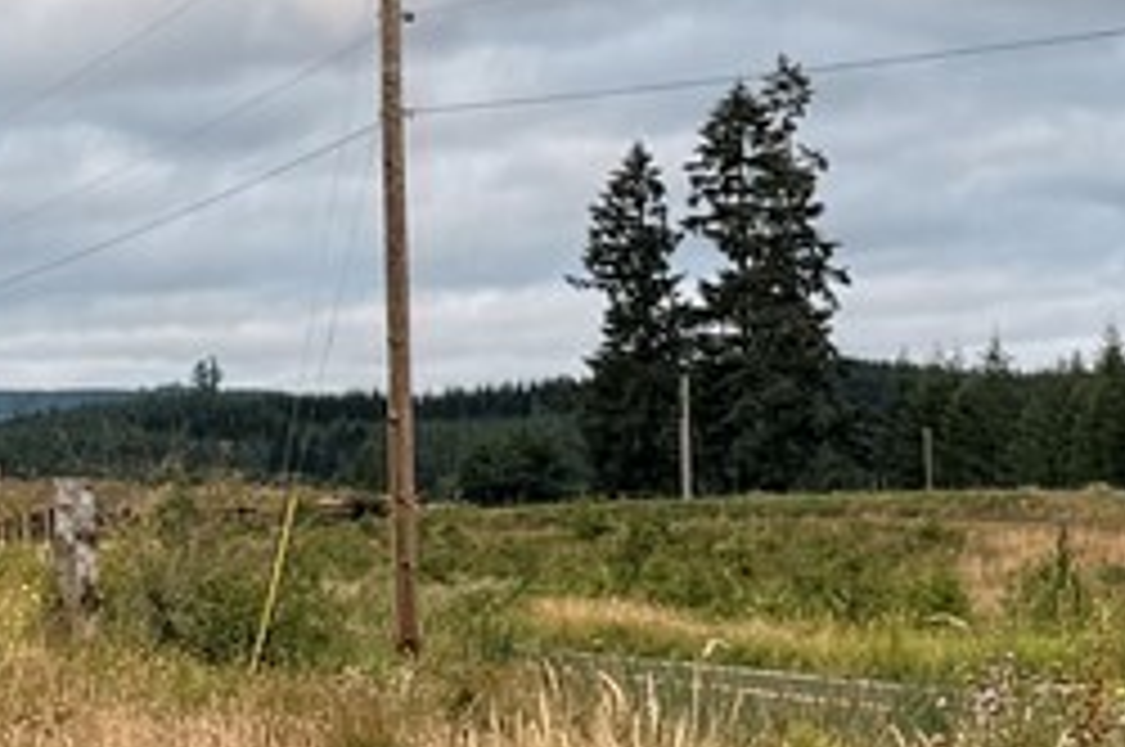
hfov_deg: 12.6
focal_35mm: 160
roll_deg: -0.4
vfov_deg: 8.5
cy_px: 662
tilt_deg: +0.7
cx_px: -207
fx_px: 4993
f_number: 1.78
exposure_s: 1/6711
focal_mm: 6.76
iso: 80
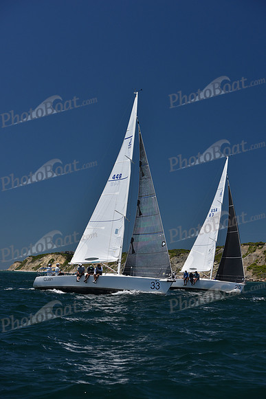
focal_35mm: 70
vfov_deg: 28.8
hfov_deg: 19.5
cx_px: 133
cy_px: 200
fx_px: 775
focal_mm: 70
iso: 250
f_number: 7.1
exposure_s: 1/800
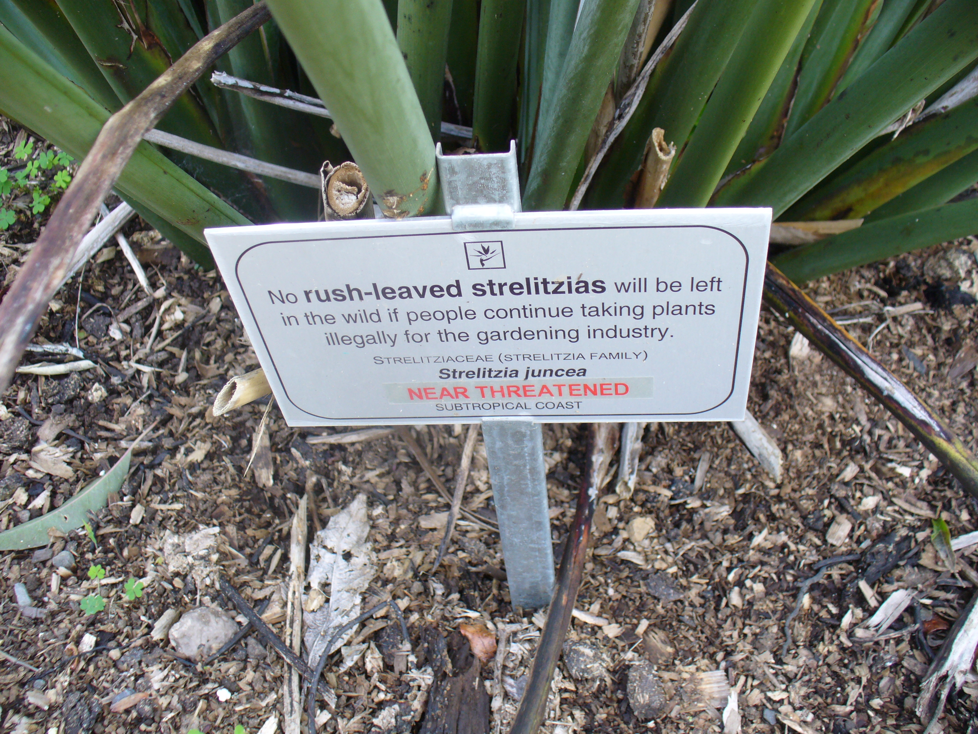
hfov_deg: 50.1
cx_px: 489
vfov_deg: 38.7
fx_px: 1045
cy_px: 367
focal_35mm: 37
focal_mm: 6.1
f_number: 2.8
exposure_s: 1/100
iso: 100
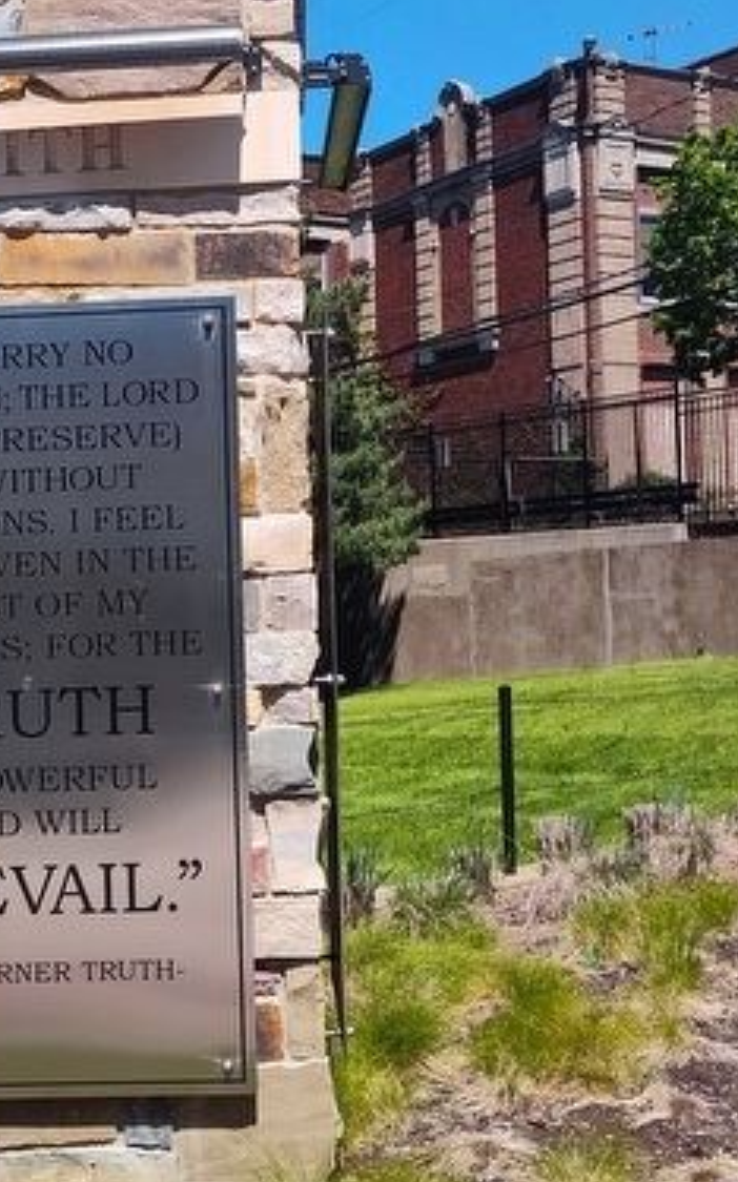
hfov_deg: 24.4
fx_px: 1675
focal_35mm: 52
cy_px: 530
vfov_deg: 38.8
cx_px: 145
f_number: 1.8
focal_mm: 5.56
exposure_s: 1/1340
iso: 100
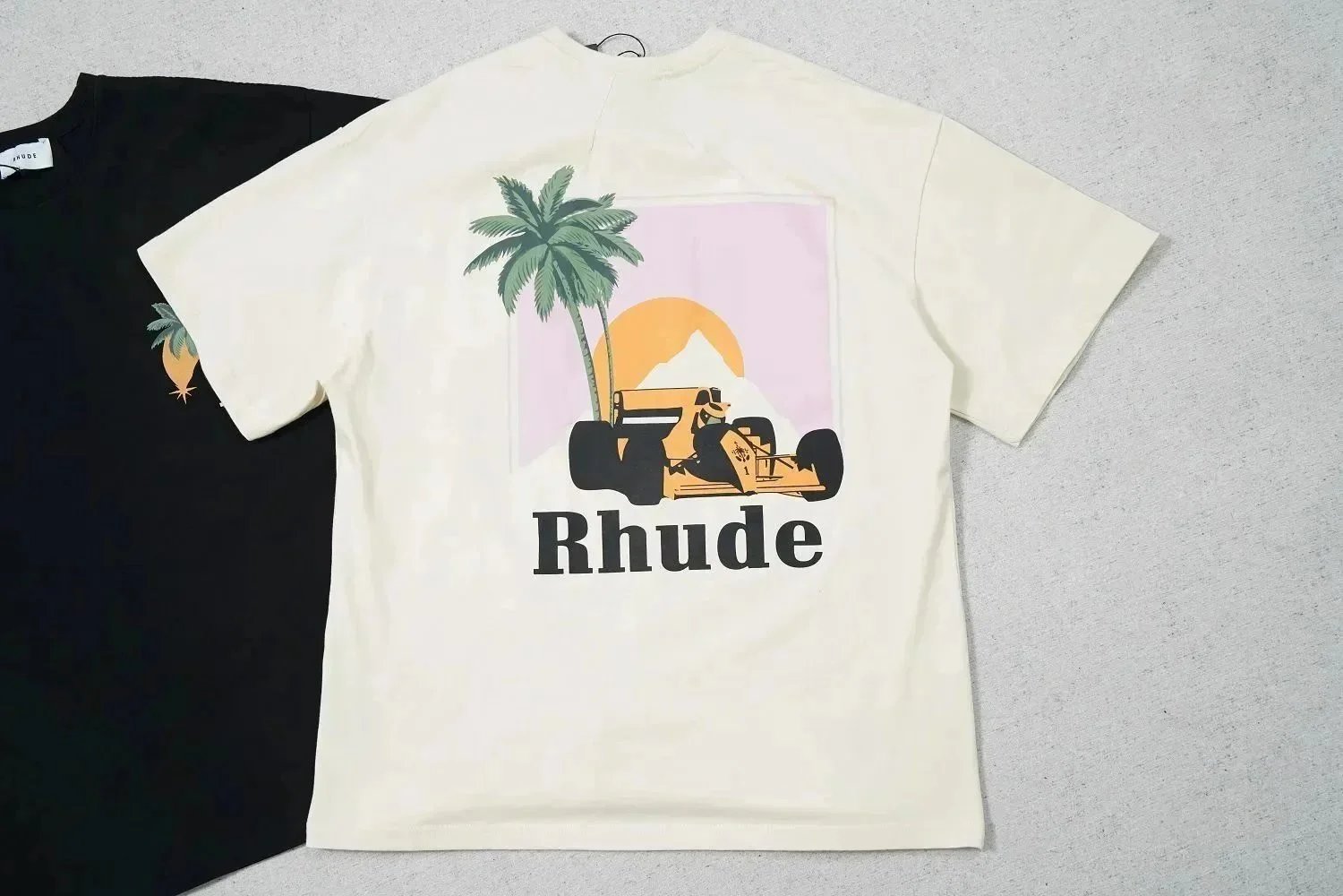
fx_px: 1306
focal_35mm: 35
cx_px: 672
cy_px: 448
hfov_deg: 54.4
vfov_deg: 37.9
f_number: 10
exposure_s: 1/100
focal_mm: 35
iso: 1600
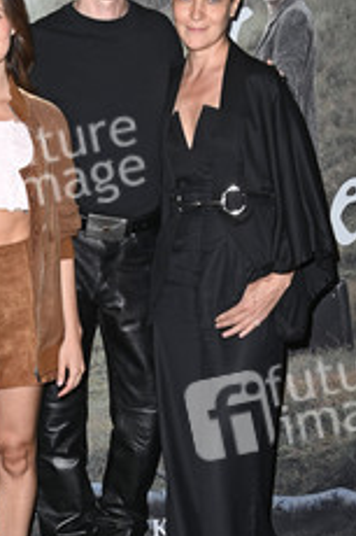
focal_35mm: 66
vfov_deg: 30.5
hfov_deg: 20.4
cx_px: 93
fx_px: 980
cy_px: 289
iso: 500
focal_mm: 38
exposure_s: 1/250
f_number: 5.6
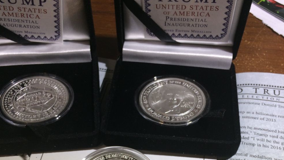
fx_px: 324
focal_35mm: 43
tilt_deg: -58.2
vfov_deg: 25.7
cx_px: 139
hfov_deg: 47.4
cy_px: 175
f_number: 2.2
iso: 50
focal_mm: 4.15
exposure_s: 1/60
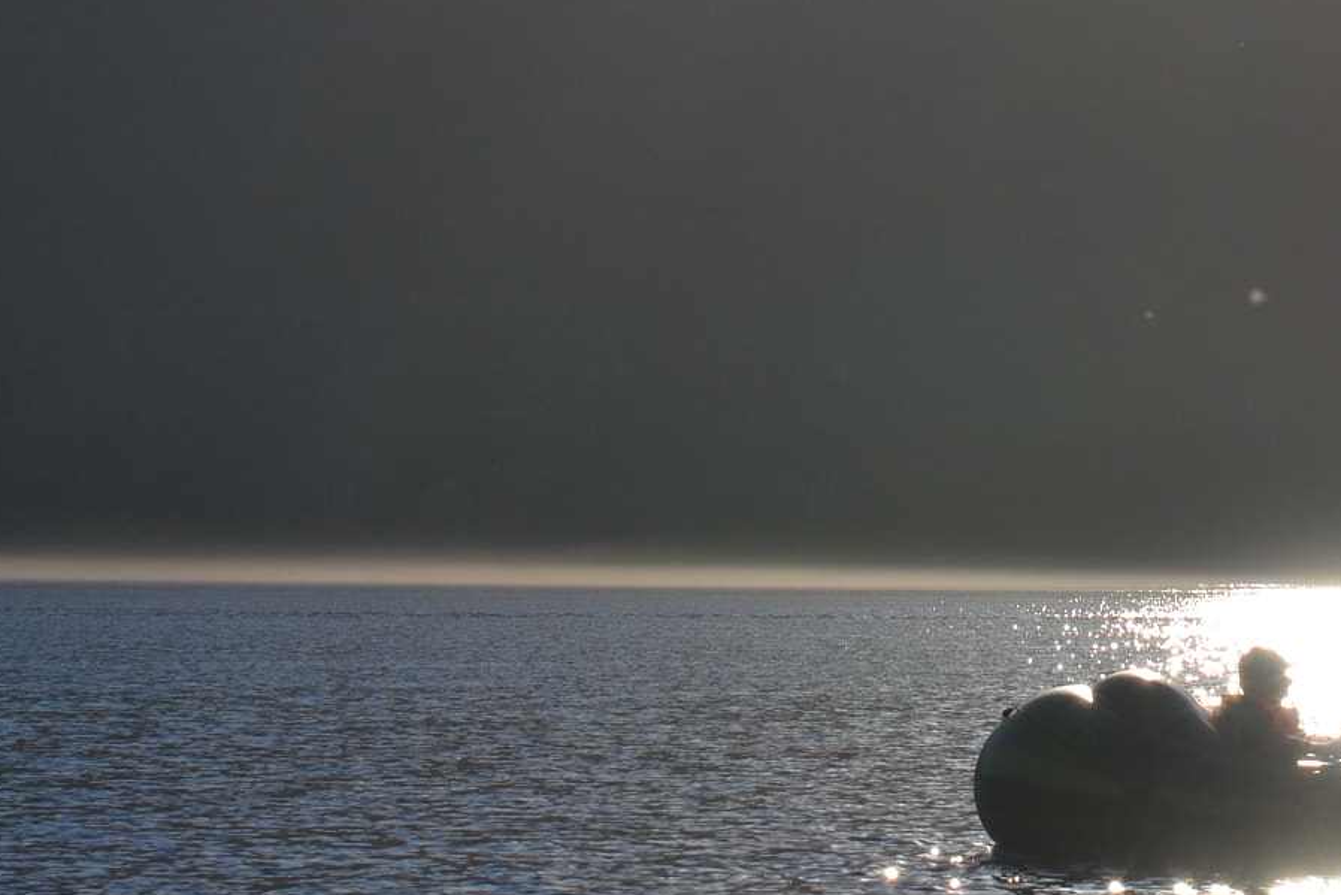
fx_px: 7009
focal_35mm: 188
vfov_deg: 7.3
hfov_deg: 10.9
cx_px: 1041
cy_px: 8
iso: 100
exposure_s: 1/500
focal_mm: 55
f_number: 11
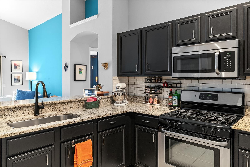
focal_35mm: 25
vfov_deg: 51.3
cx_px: 125
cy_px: 84
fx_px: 174
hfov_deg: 71.5
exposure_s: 1/3
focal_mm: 25
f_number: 8
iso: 400
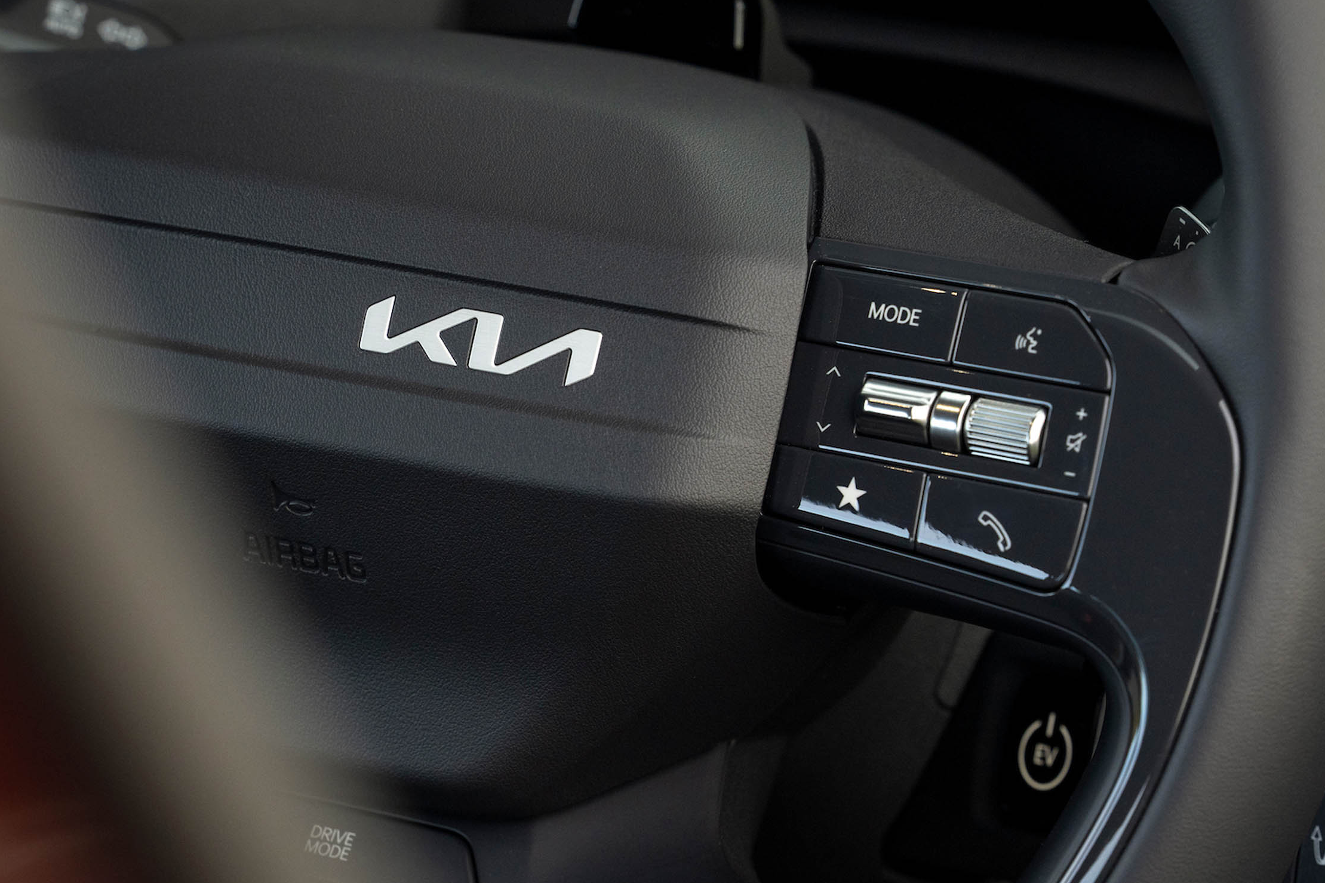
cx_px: 419
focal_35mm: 180
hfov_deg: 11.4
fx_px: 6624
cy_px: 428
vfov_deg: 7.6
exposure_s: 1/125
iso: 1000
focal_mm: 114
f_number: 6.3
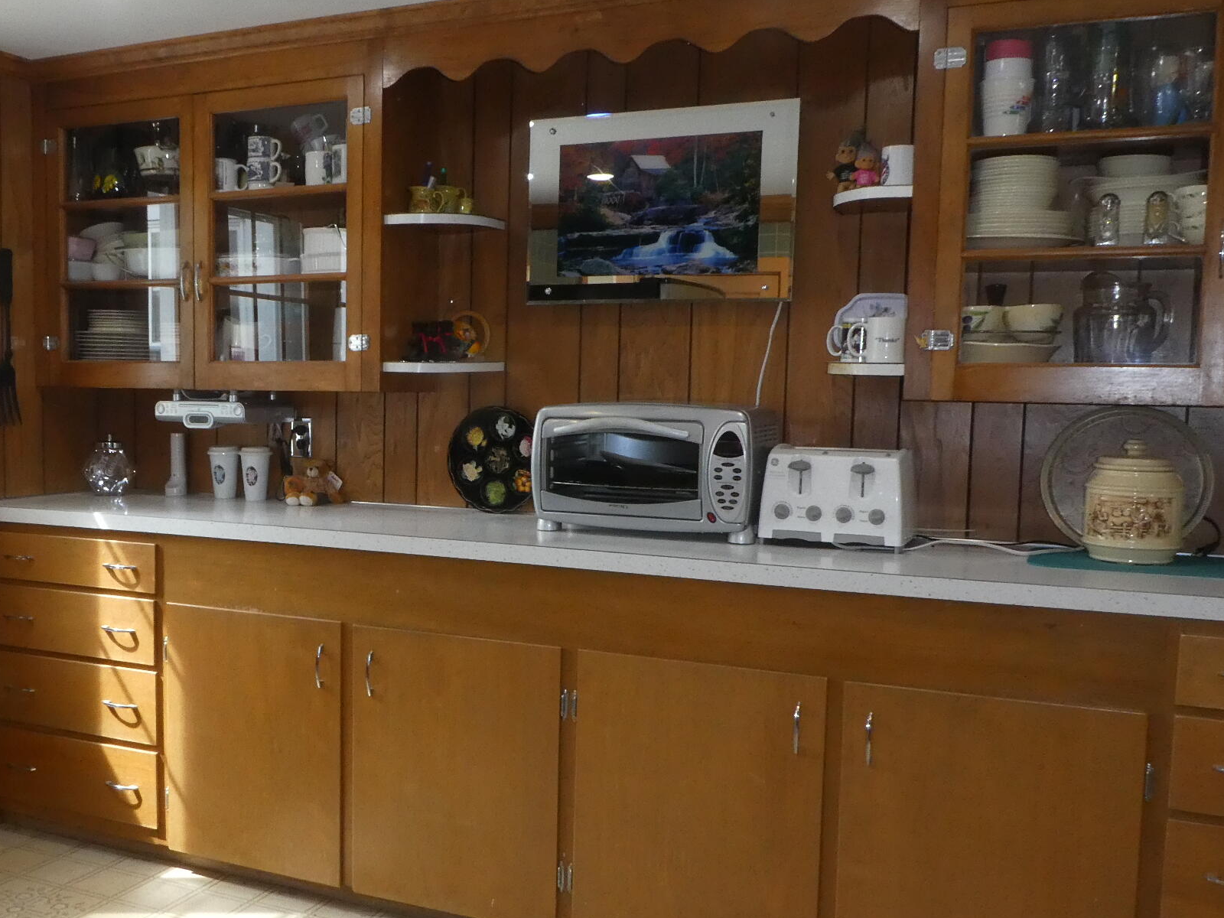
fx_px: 1273
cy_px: 514
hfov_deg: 50.3
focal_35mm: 36
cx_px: 399
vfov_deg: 39.6
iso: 400
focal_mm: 4.3
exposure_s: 1/30
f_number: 6.3
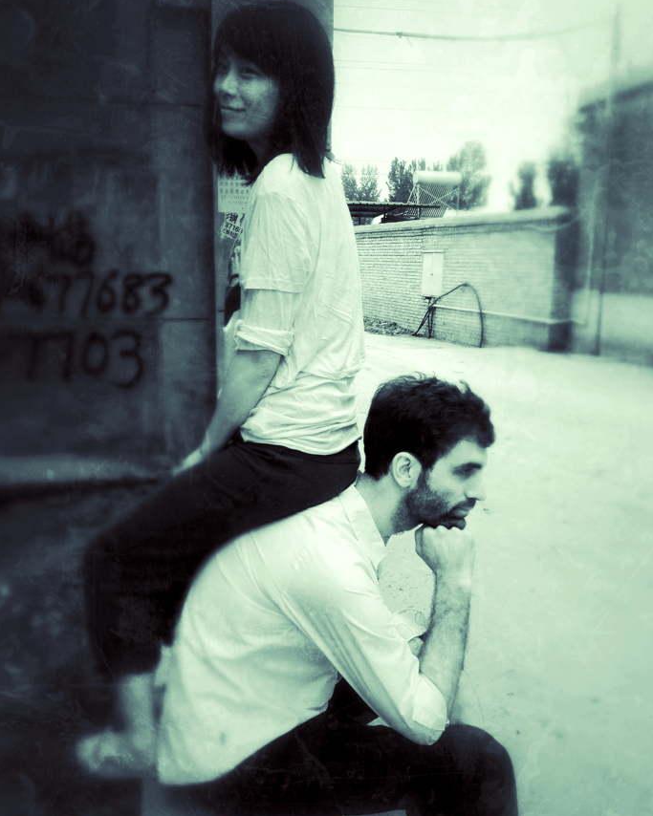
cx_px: 325
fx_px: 966
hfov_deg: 37.3
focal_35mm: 40
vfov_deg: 45.8
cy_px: 436
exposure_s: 1/310
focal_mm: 4.28
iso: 80
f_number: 2.4
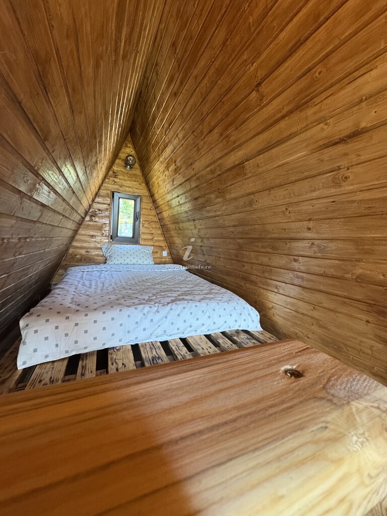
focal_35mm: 14
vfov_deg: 102.1
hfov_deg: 85.7
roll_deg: -4.1
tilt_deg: -3.6
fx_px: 209
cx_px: 194
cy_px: 258
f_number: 2.2
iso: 320
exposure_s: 1/77
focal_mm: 2.22
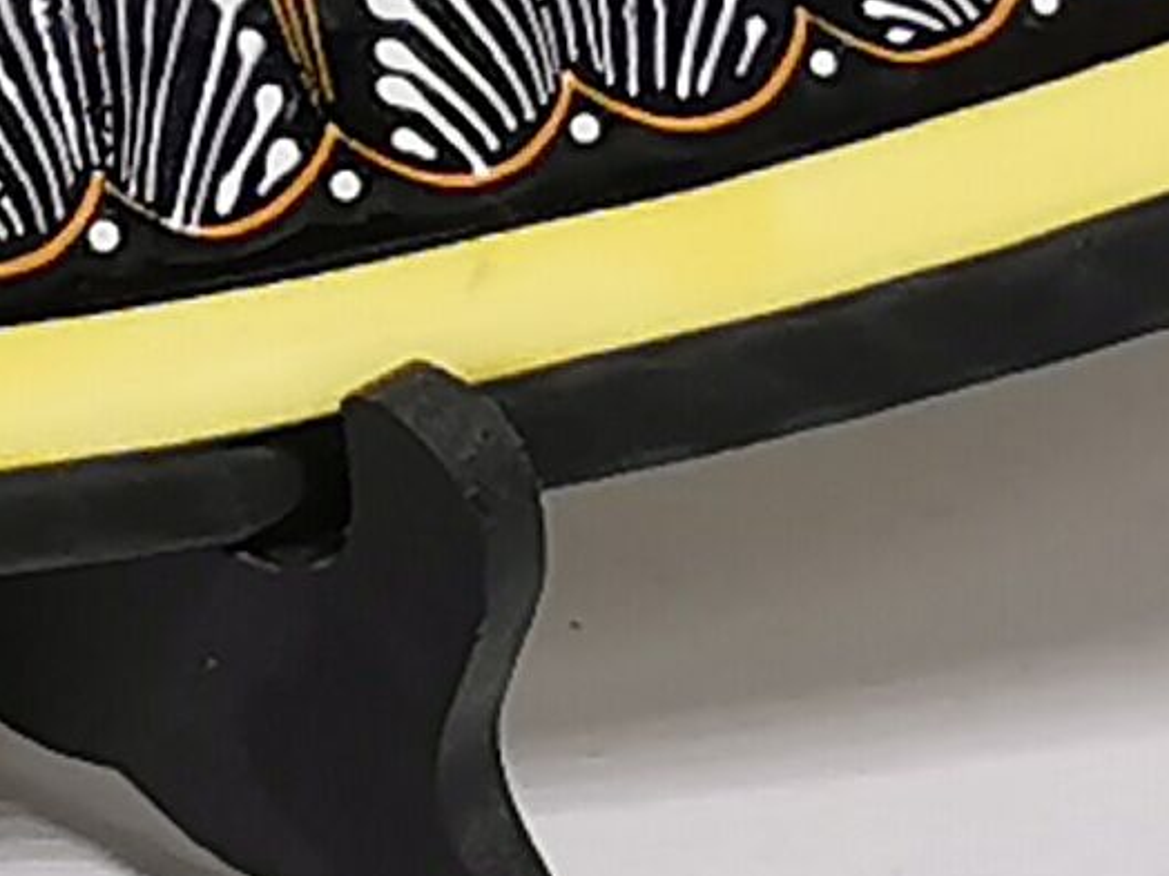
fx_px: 10807
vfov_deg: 4.6
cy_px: -678
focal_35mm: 320
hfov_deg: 6.2
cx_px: -145
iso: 160
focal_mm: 5.58
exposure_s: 1/69
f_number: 1.8
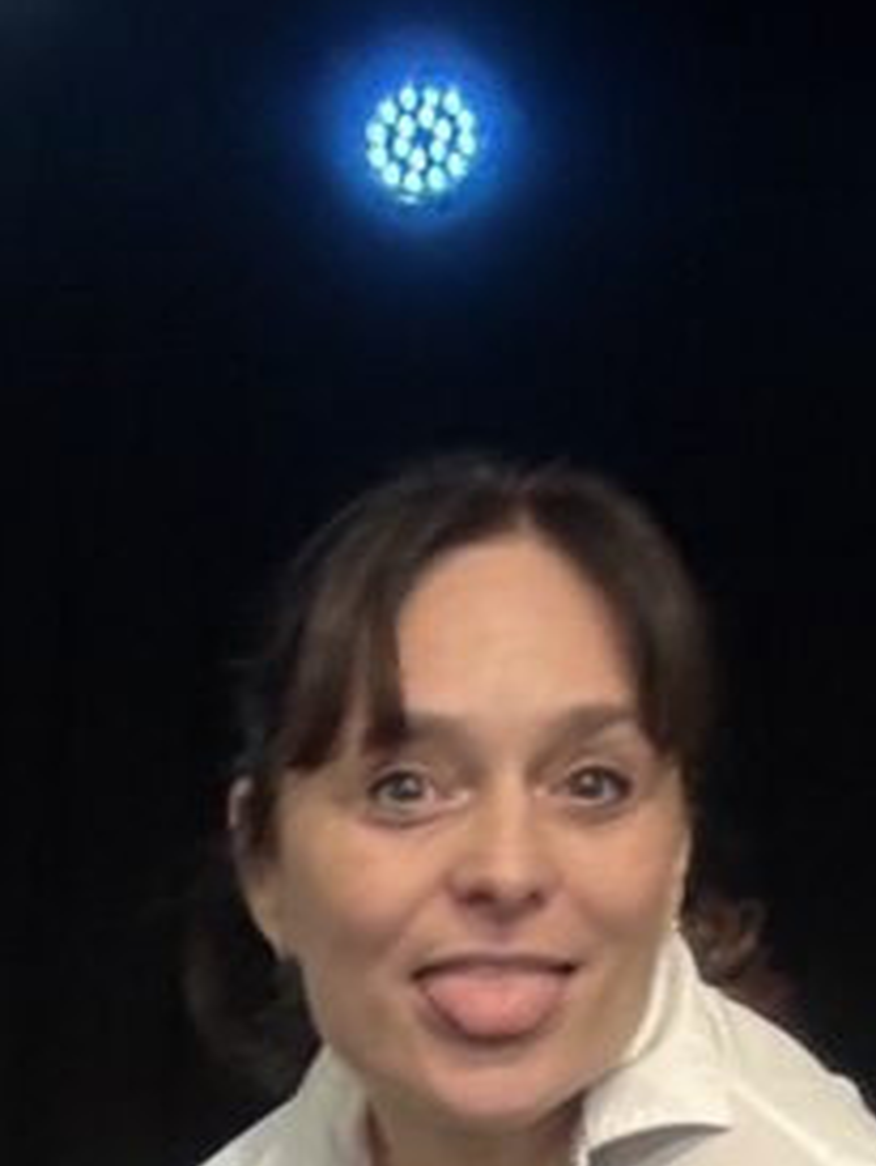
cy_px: 1817
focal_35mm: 112
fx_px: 3773
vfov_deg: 15.9
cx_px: -77
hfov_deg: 13.0
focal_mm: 2.69
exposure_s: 1/33
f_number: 1.9
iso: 250
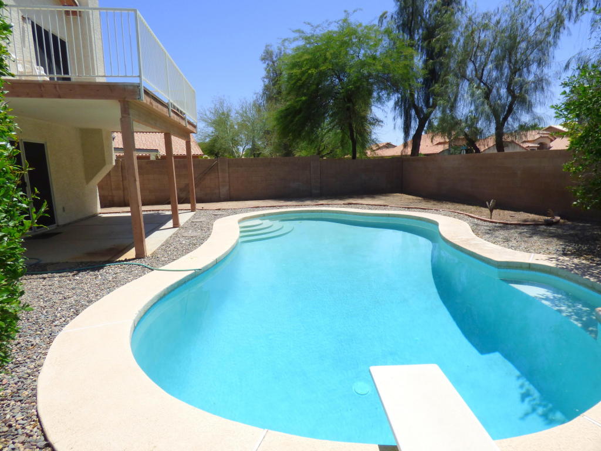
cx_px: 300
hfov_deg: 81.7
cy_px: 226
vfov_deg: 66.0
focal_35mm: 20
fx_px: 347
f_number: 3.5
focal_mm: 3.58
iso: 100
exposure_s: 1/1600
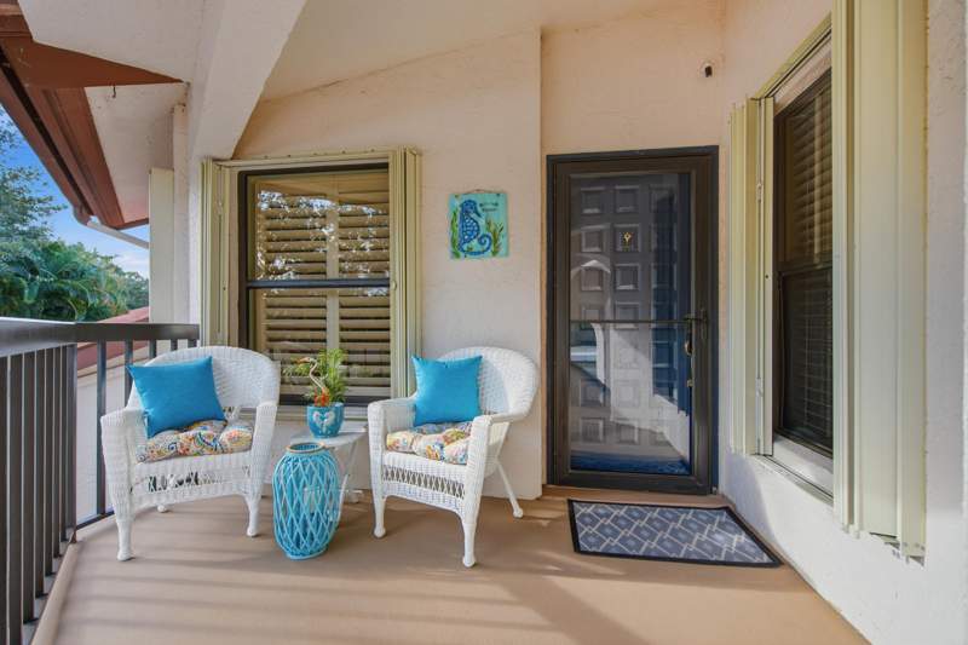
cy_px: 322
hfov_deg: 96.7
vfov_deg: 73.7
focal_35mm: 16
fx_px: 430
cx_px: 484
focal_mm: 16
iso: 800
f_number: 4
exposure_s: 1/8000
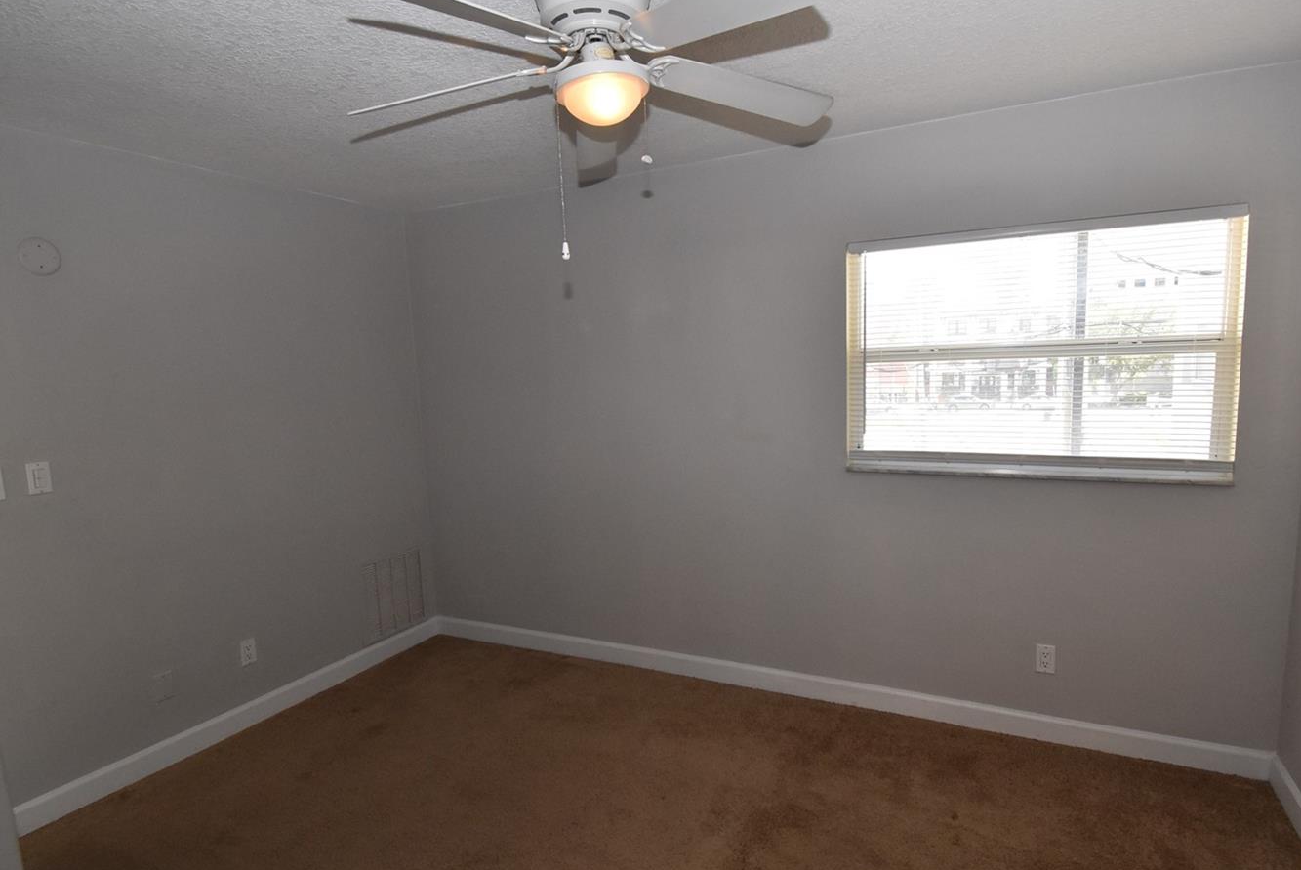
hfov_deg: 89.9
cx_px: 671
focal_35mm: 18
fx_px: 651
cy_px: 449
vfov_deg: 67.5
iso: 1600
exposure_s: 1/125
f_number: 8
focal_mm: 10
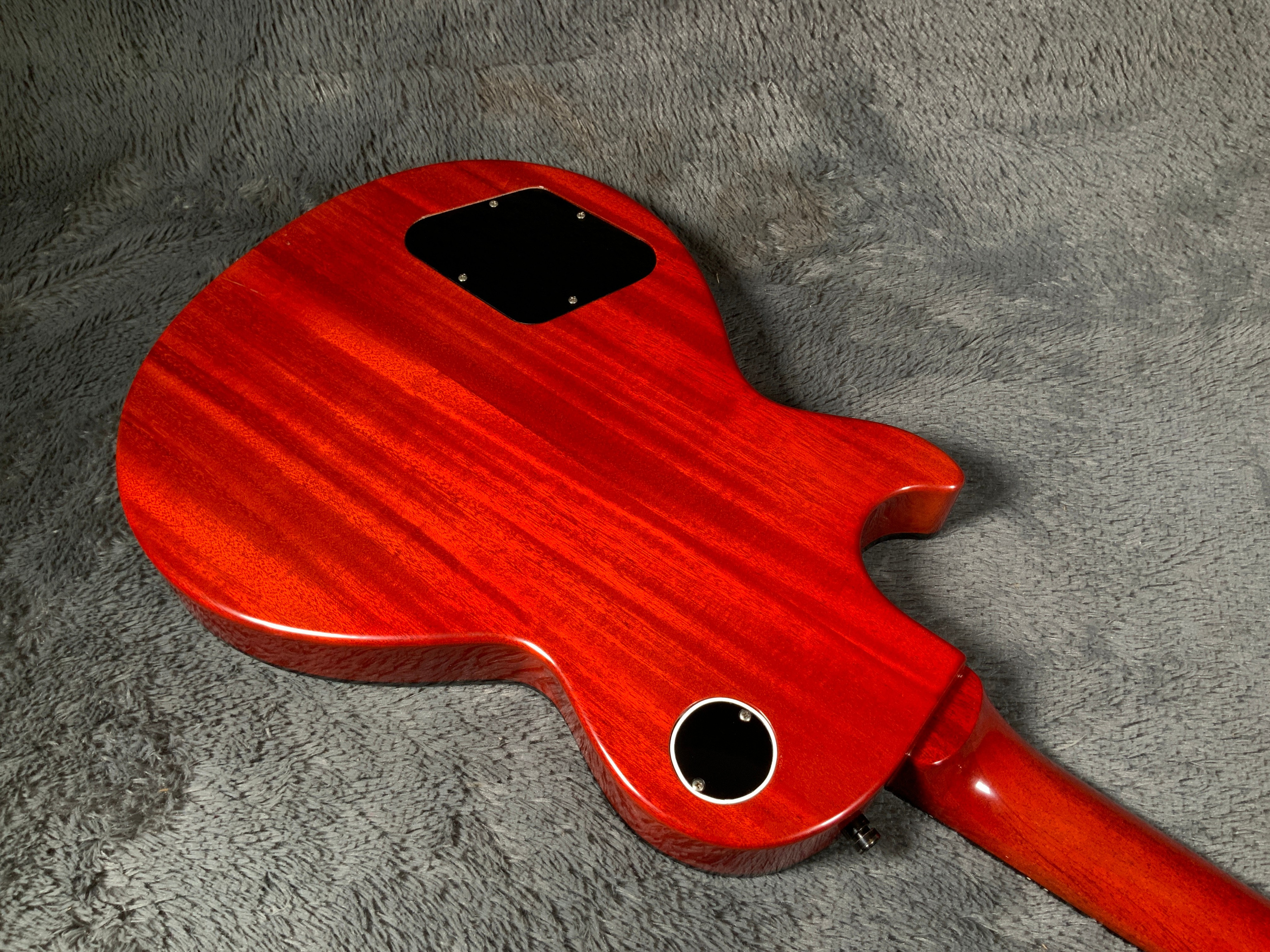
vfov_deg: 48.2
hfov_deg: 61.7
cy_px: 476
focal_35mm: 29
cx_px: 635
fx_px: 1064
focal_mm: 3
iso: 64
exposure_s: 1/104
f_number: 1.8
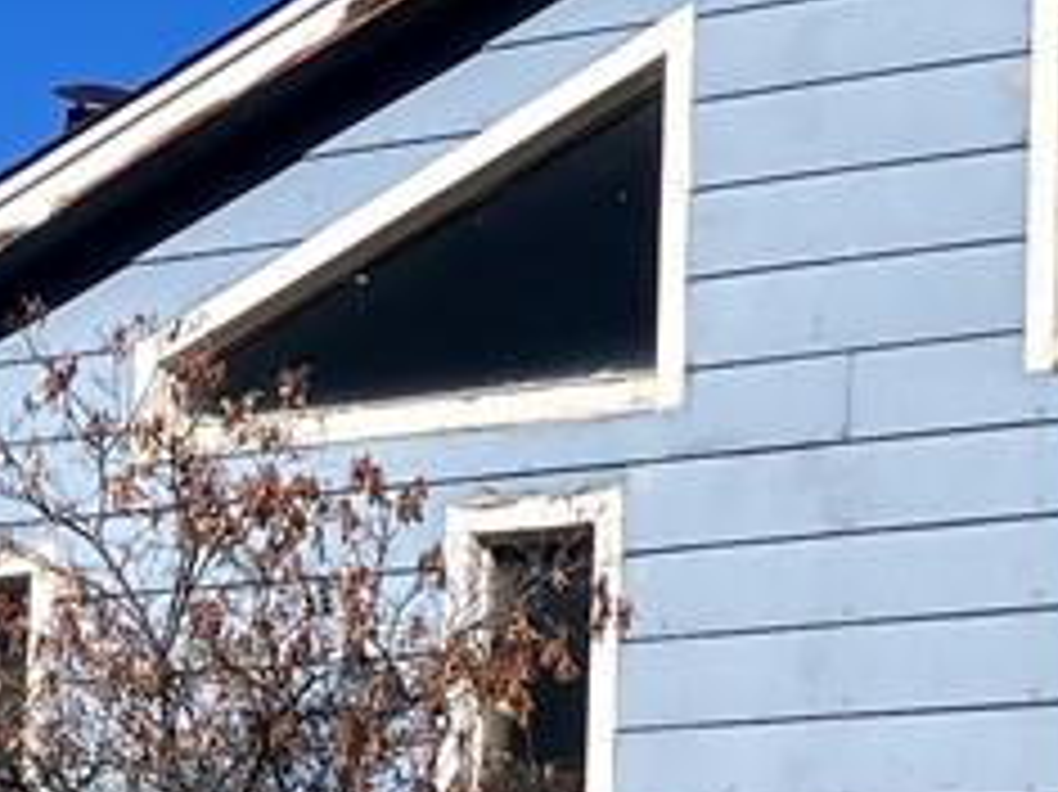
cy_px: 747
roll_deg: -2.2
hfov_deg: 10.4
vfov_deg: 7.7
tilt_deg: +8.4
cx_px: 446
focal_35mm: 191
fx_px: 5835
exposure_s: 1/3040
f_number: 1.8
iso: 32
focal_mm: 3.99
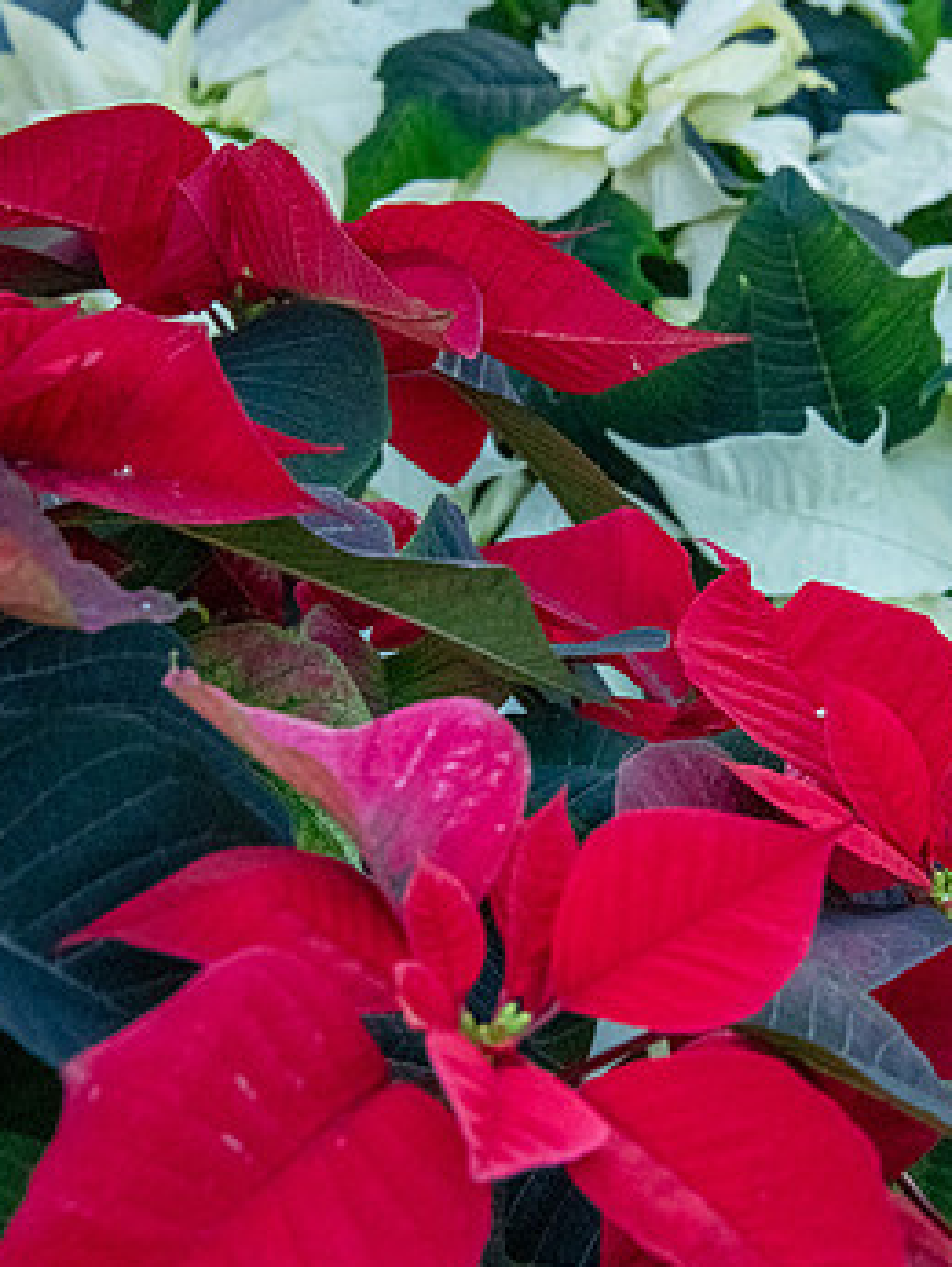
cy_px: 621
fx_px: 6849
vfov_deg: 10.6
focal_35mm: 187
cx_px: 685
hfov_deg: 7.9
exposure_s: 1/180
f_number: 13
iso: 16000
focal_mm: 116
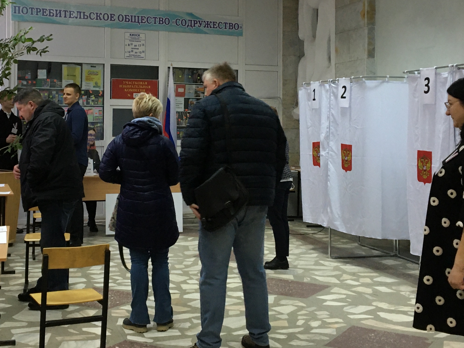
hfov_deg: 32.6
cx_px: 187
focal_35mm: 59
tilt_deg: +0.7
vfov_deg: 24.7
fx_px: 791
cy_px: 112
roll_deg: -1.3
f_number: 2.2
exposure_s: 1/33
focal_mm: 4.15
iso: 125
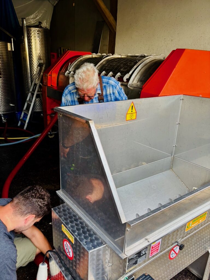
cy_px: 140
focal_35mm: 26
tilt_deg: -24.1
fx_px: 210
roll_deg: -2.4
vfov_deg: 67.3
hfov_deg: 53.1
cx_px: 105
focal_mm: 5.96
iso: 40
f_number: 1.6
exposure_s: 1/121
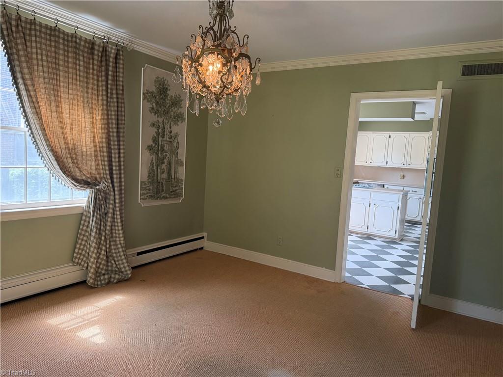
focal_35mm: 24
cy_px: 188
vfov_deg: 56.8
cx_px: 252
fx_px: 349
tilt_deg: -5.6
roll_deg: -3.3
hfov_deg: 71.6
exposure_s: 1/100
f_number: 1.78
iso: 160
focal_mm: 6.76
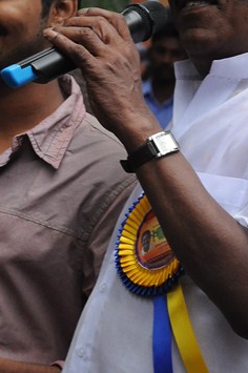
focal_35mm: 276
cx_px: 65
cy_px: 144
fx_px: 2858
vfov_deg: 7.5
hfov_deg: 5.0
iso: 1250
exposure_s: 1/125
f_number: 11
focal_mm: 85
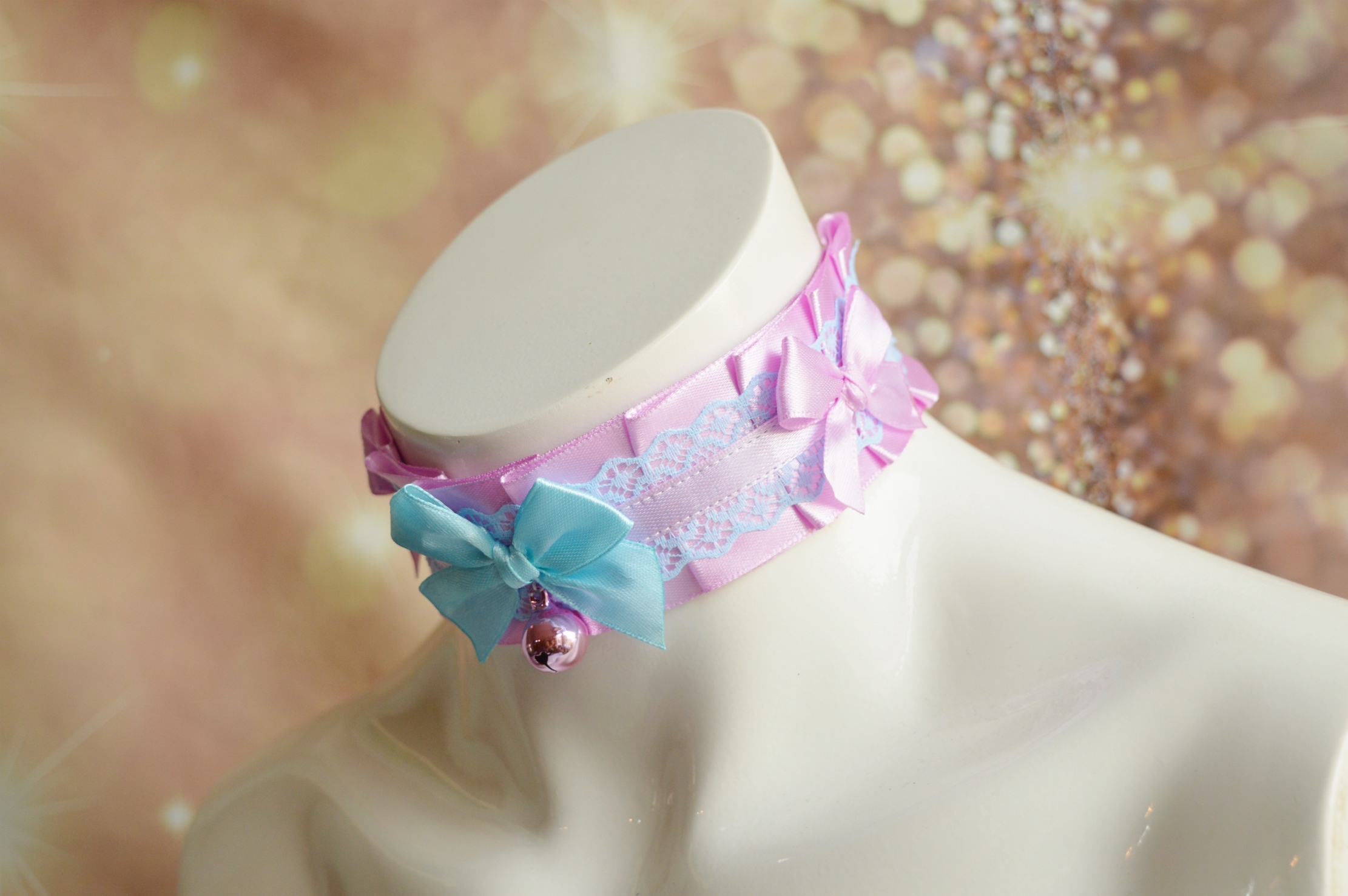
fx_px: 2244
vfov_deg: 22.6
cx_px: 674
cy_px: 448
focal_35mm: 60
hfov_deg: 33.4
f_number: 5.6
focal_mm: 40
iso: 400
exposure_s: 1/125
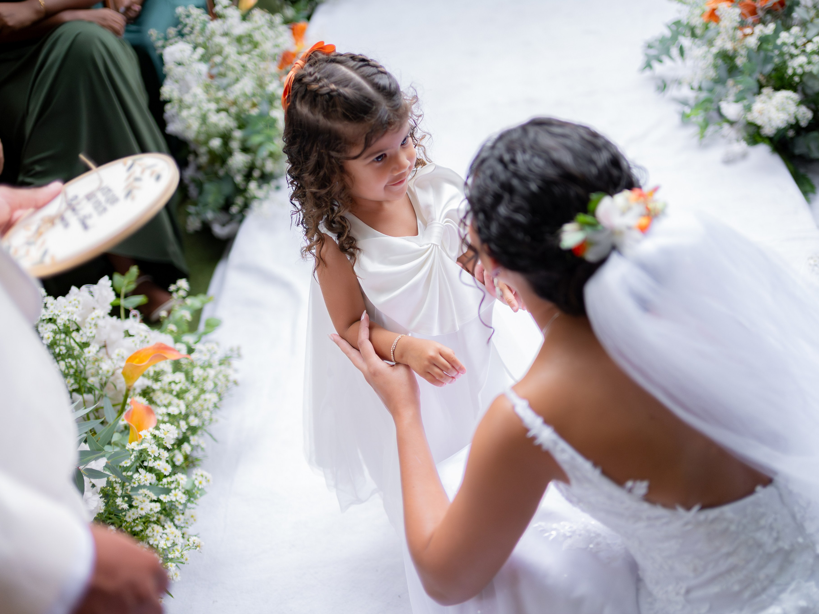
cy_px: 306
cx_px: 440
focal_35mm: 38
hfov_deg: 48.9
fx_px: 899
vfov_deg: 37.7
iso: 2500
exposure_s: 1/1000
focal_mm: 35
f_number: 1.4
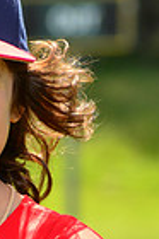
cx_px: -61
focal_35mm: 705
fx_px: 4682
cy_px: 312
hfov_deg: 1.9
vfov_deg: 2.9
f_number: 8
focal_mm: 170
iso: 200
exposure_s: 1/250
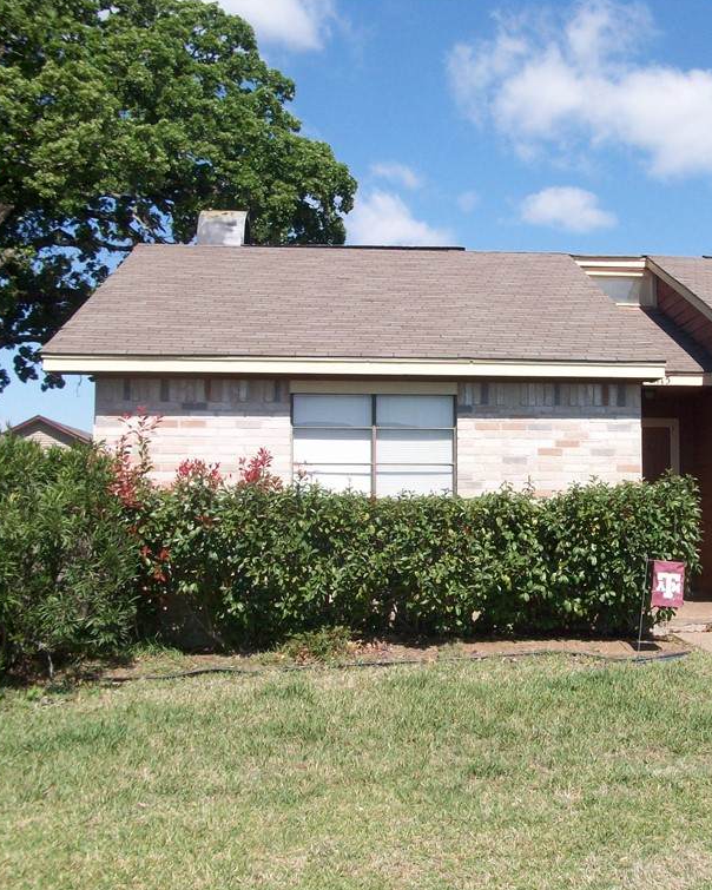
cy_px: 444
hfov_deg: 32.5
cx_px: 571
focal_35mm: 45
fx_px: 1185
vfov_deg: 41.2
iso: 64
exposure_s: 1/313
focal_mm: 5.7
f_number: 5.5
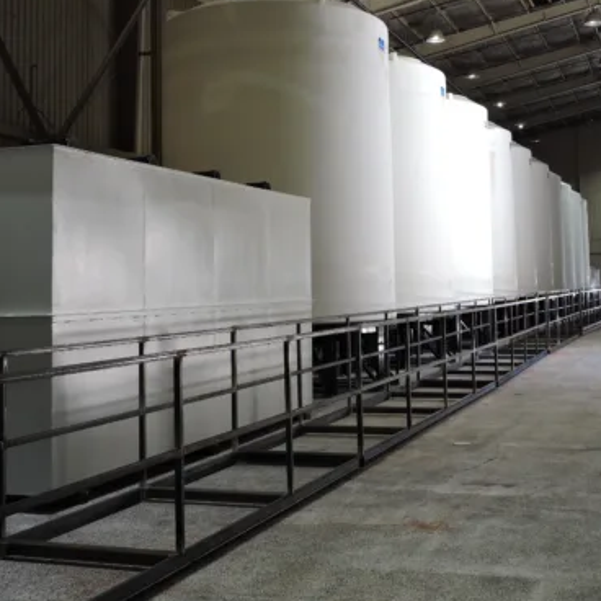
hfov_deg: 35.2
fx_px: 943
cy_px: 207
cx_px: 367
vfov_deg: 35.1
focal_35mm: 48
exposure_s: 1/30
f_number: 3.1
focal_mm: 5.4
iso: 140
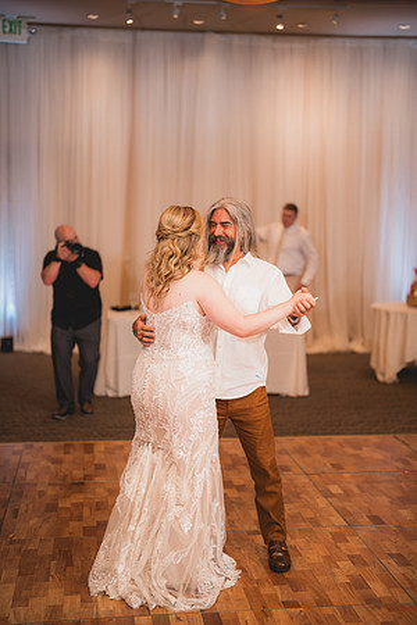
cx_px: 208
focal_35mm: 50
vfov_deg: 39.6
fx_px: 869
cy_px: 312
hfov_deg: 27.0
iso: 125
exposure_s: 1/250
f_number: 1.2
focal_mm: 50
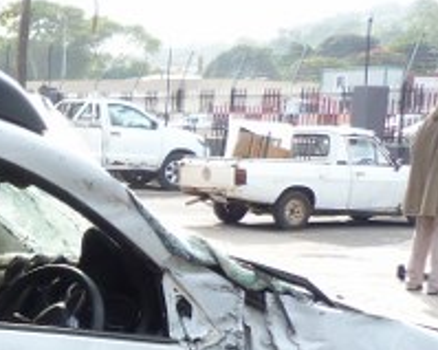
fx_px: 1270
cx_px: -191
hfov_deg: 17.8
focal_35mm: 98
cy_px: 352
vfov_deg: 15.4
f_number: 3.6
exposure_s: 1/100
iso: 80
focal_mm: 4.5
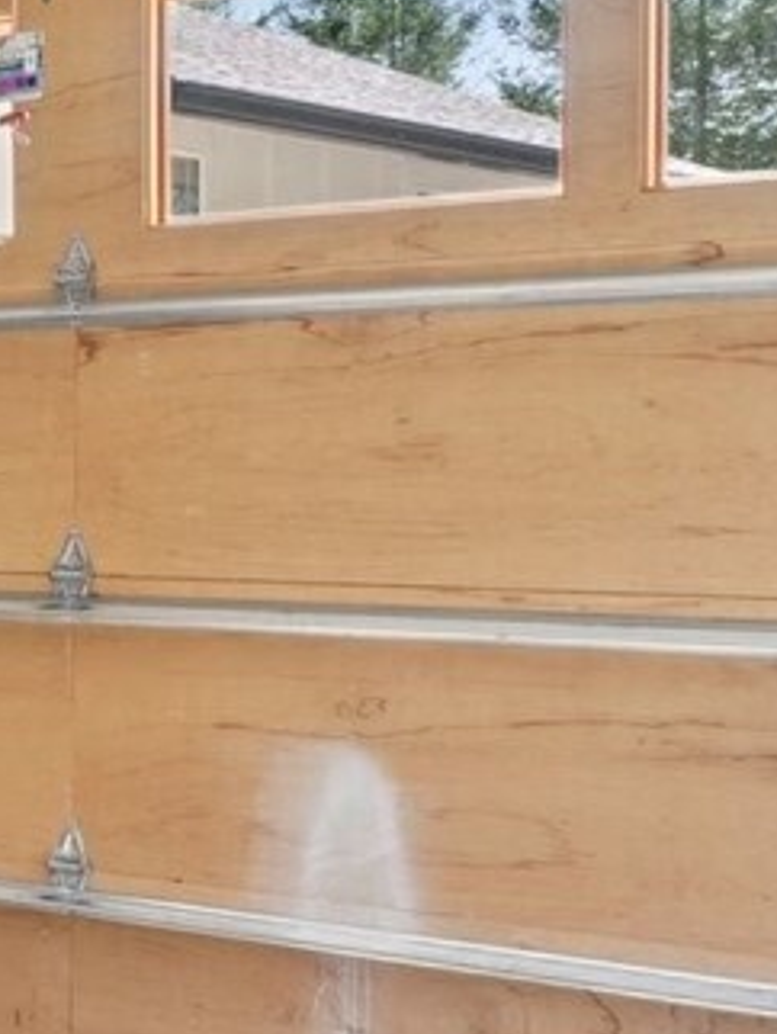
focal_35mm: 81
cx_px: -1507
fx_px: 2421
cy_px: 538
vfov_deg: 24.1
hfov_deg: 11.4
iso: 400
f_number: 8
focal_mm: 16
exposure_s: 1/25
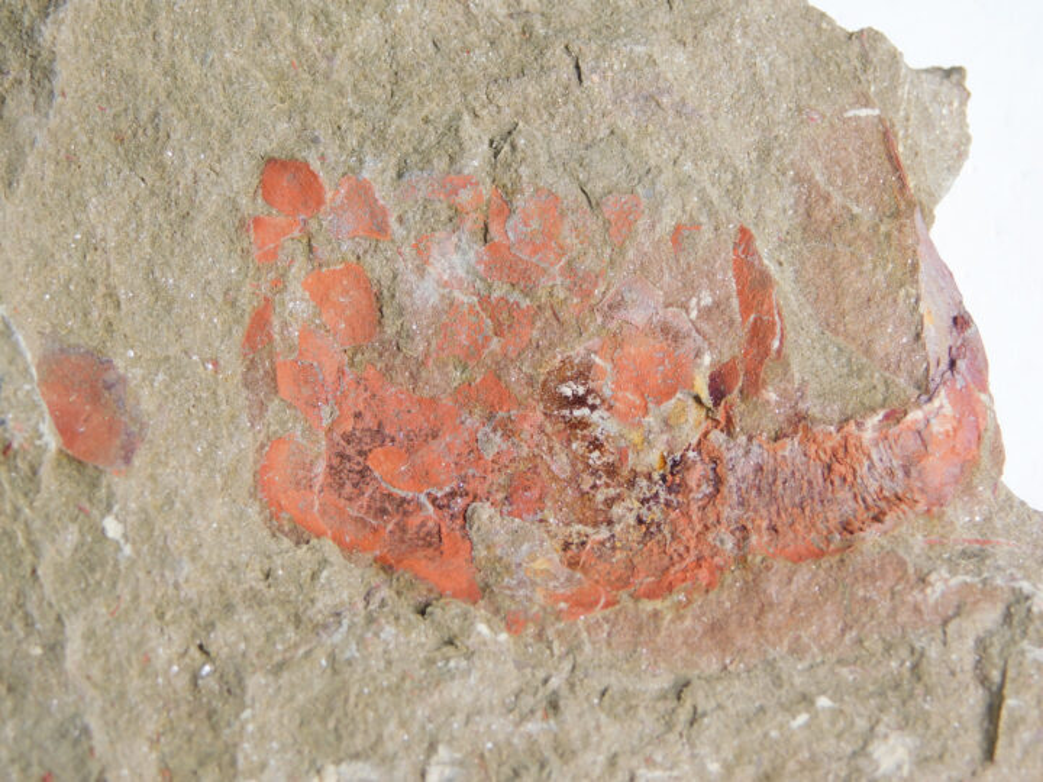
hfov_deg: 17.1
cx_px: 522
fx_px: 3465
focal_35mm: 115
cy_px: 391
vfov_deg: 12.9
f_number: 4.8
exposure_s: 1/80
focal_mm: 20.3
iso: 125
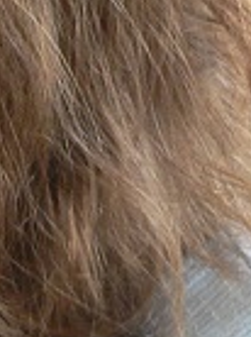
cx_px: -236
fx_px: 4936
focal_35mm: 509
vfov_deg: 3.9
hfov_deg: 2.9
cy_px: 54
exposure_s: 1/25
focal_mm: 19.5
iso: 200
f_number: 3.2
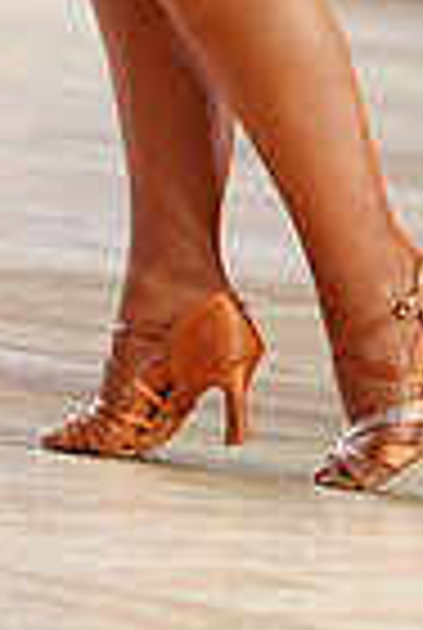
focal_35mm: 826
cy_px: -608
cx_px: 466
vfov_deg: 2.5
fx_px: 14486
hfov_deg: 1.7
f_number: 4
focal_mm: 200
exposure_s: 1/250
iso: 2500
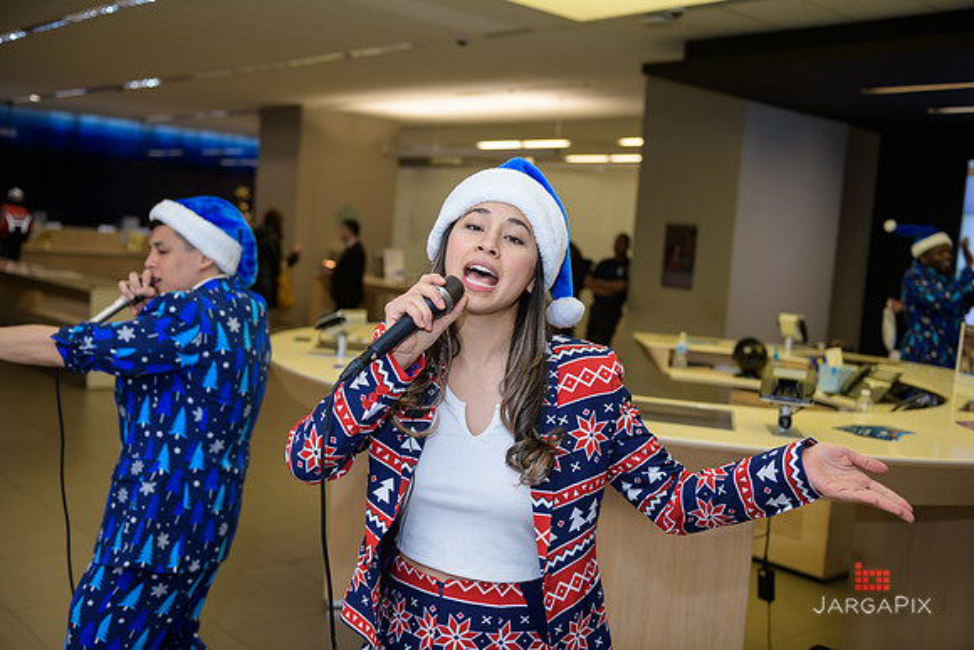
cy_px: 325
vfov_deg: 35.1
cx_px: 487
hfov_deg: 50.7
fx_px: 1028
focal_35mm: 38
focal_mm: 38
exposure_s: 1/125
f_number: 3.2
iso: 400
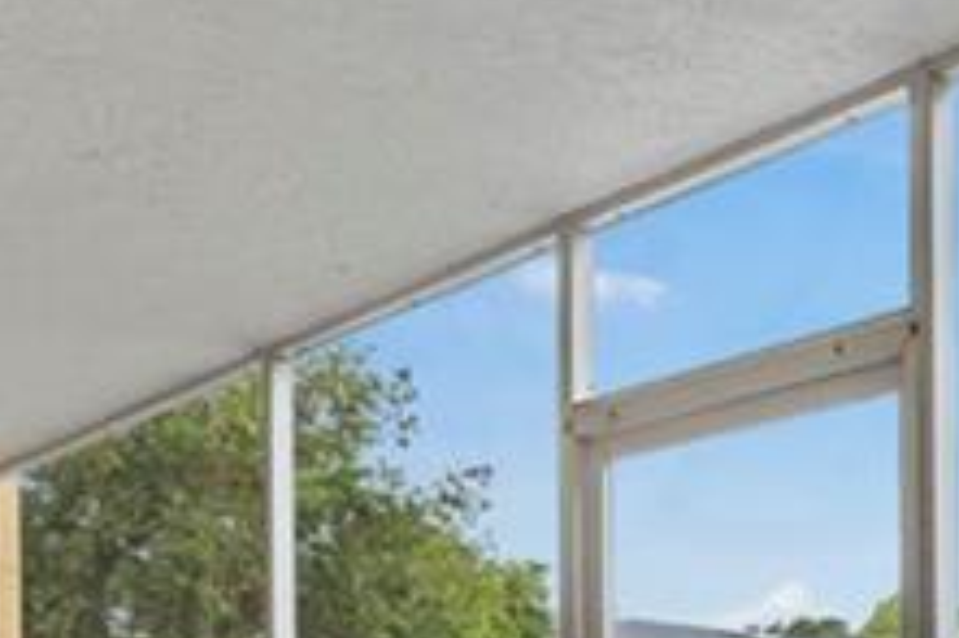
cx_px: 1037
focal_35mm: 65
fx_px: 1730
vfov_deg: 19.6
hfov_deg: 28.4
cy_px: 783
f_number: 9
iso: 320
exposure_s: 1/20
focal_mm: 14
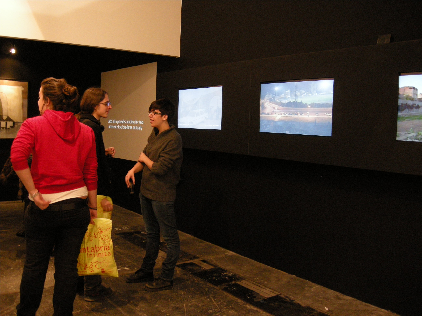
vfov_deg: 40.7
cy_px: 158
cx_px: 211
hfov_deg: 52.6
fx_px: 427
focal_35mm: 35
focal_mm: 7.5
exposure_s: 1/39.2
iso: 400
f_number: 2.7
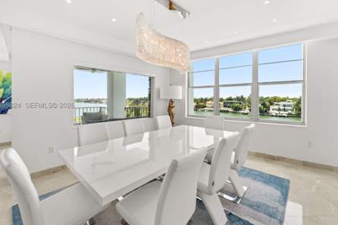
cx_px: 165
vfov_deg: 77.2
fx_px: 141
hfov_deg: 100.4
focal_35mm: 15
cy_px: 106
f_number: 11
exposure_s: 1/30
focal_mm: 14
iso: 250
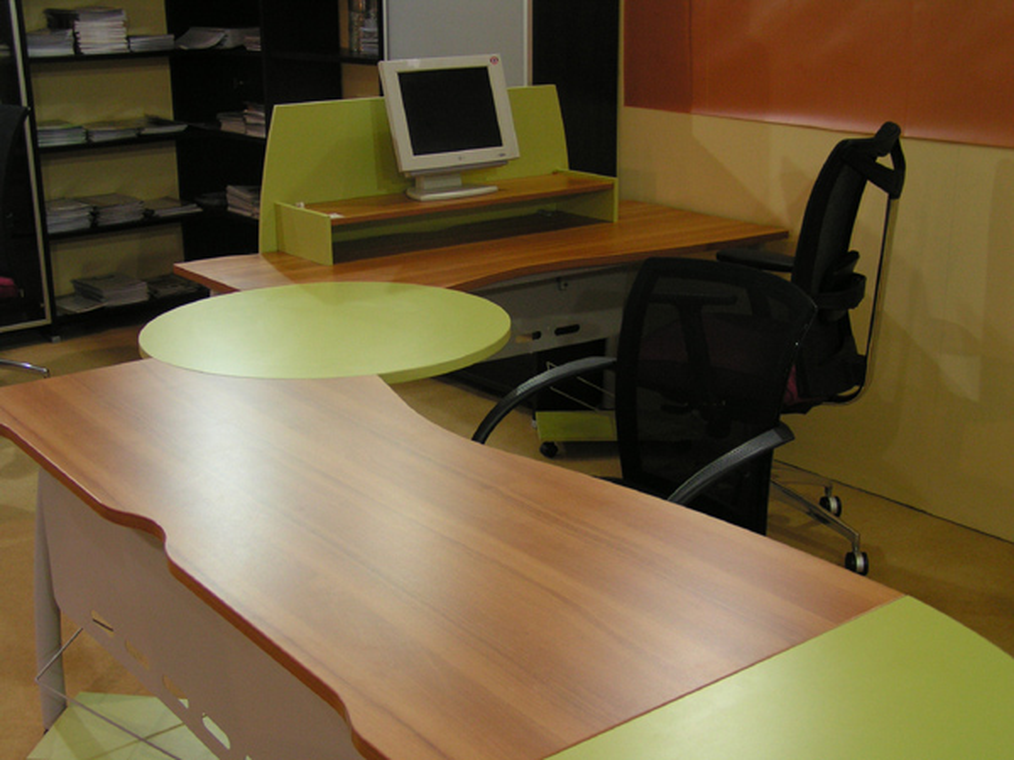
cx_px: 507
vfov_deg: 30.9
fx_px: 1377
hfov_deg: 40.4
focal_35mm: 47
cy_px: 380
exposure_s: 1/60
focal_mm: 7.8
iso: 100
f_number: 2.8
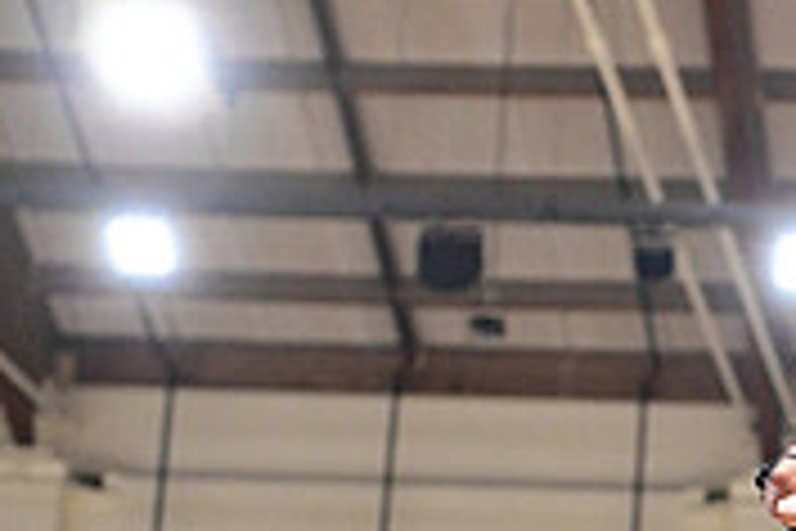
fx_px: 3626
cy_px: 706
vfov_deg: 8.2
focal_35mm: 164
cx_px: 1106
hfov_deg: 12.1
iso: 6400
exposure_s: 1/1000
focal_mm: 50
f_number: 3.2
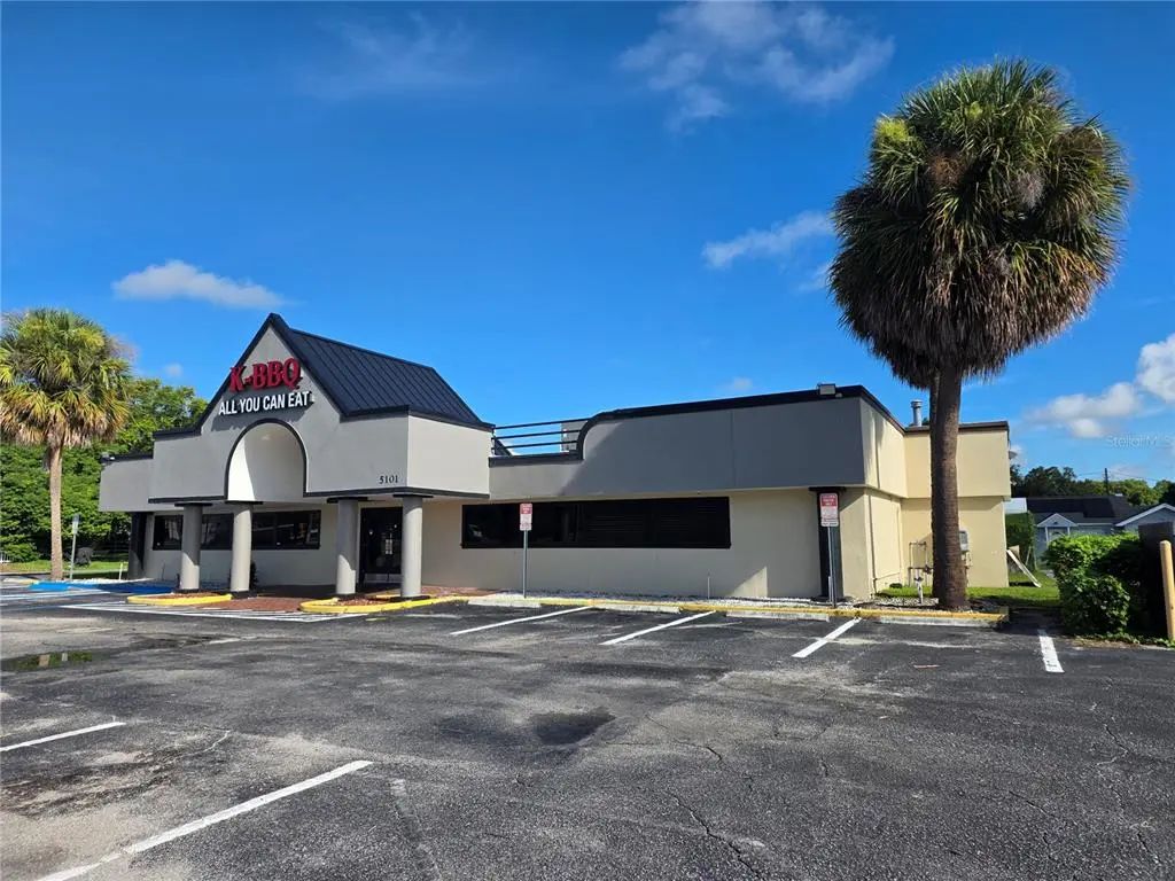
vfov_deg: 58.9
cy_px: 440
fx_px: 781
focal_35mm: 23
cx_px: 588
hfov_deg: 73.9
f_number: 1.7
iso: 80
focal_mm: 6.25
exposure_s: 1/5447
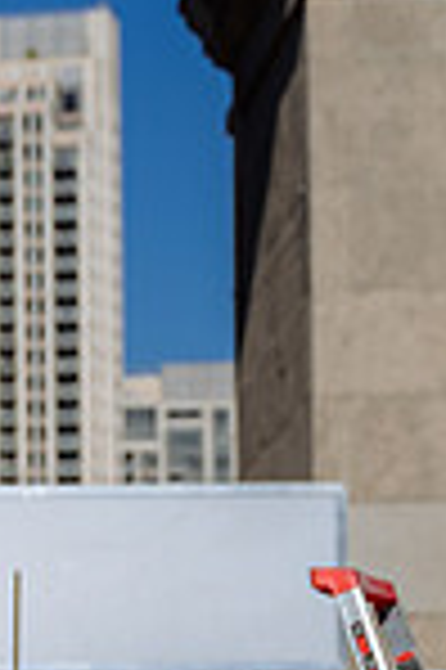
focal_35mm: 246
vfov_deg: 8.3
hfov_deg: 5.4
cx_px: -497
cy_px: 816
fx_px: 4582
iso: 64
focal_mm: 56
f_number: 4
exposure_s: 1/500
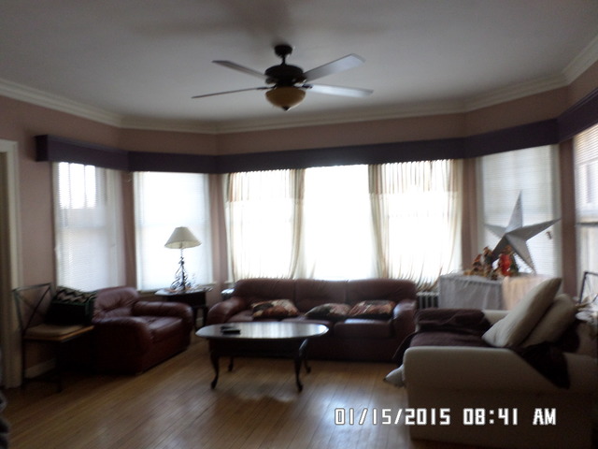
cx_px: 299
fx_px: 432
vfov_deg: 54.9
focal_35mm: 25
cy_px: 224
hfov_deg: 69.4
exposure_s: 1/30
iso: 160
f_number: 2.5
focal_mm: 4.5
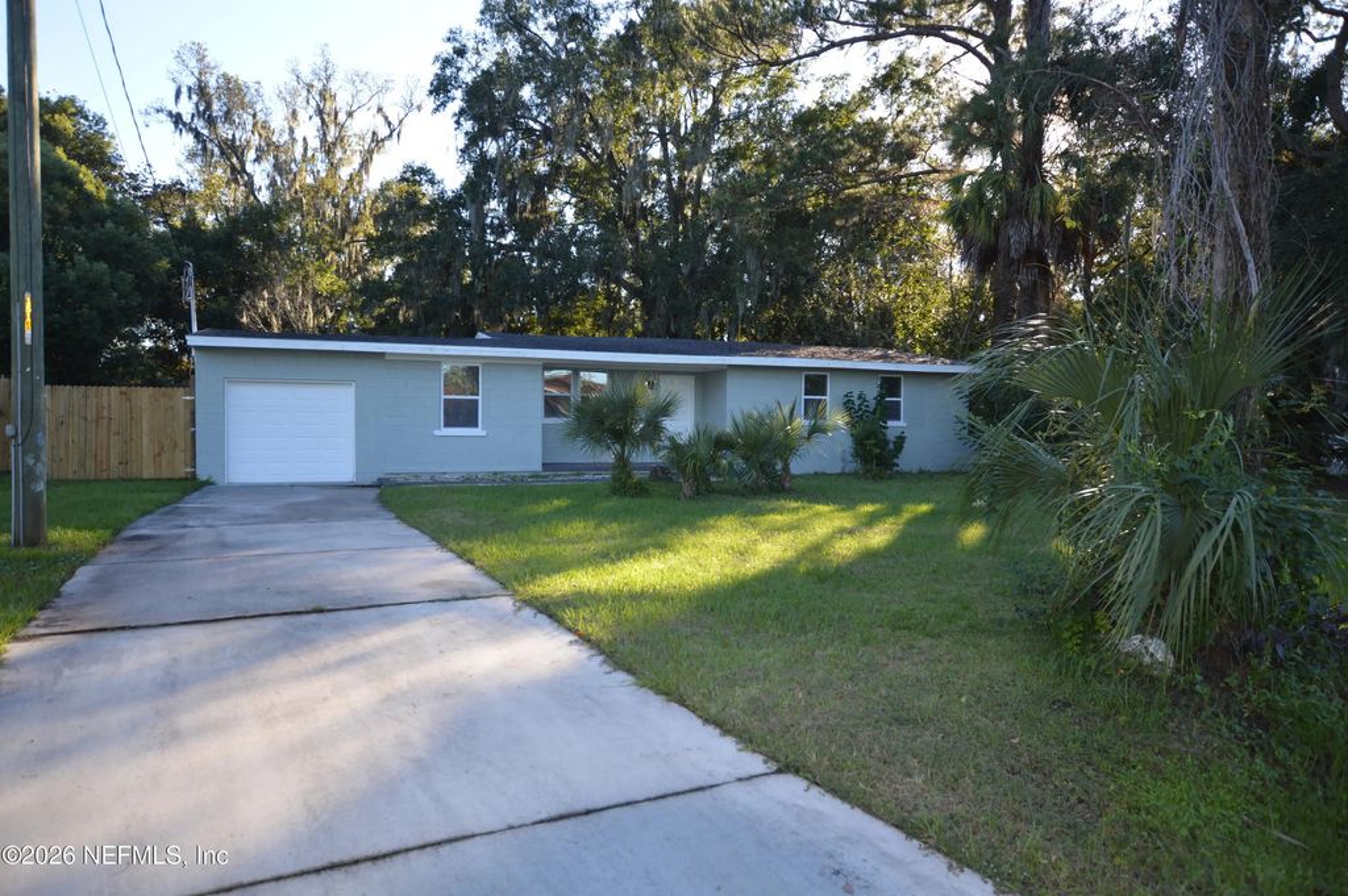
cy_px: 448
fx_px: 842
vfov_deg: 56.1
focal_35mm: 22
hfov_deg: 77.4
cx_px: 674
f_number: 4
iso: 100
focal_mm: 15
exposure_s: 1/160
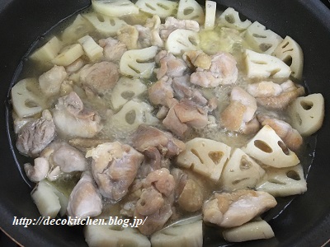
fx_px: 276
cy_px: 124
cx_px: 165
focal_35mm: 29
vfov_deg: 48.2
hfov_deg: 61.7
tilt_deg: -60.7
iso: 250
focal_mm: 4.15
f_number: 2.2
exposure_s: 1/15
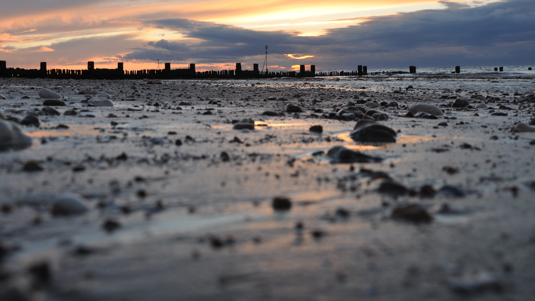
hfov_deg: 49.7
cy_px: 82
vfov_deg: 28.9
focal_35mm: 41
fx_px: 577
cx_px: 251
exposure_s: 1/160
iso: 200
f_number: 6.3
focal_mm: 21
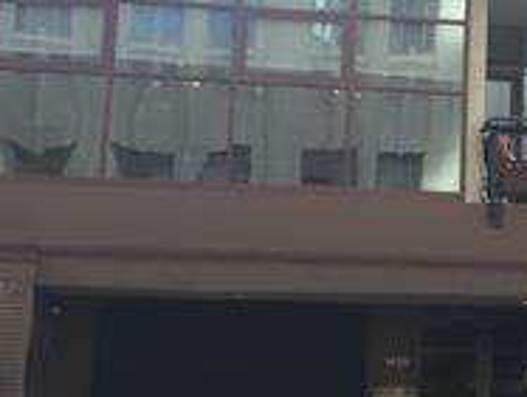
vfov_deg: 14.8
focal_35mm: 99
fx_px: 1510
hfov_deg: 19.1
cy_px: 45
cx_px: 564
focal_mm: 4.15
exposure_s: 1/120
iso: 50
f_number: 2.2
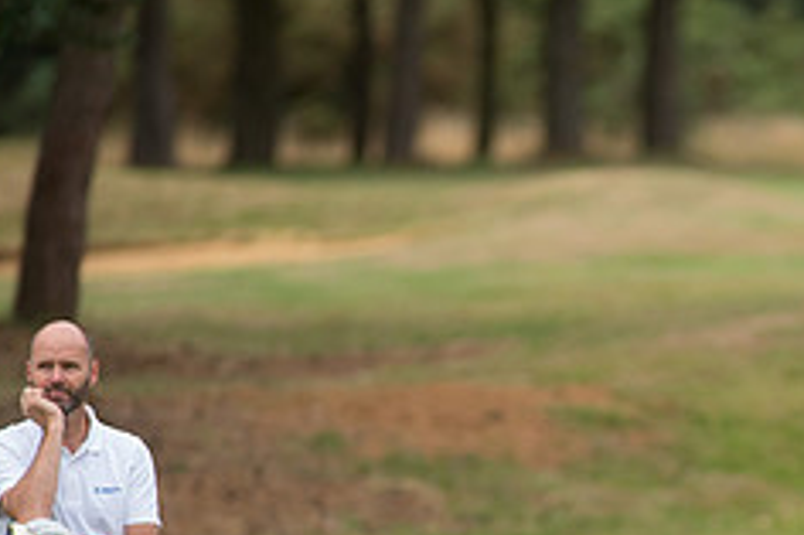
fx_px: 16470
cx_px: 882
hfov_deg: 2.8
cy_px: 561
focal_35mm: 738
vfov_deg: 1.9
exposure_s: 1/2500
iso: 800
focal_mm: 300
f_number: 4
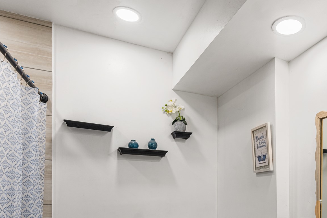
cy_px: 204
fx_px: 272
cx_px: 254
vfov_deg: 39.8
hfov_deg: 58.0
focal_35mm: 30
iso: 250
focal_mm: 16
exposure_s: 1/15
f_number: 5.6
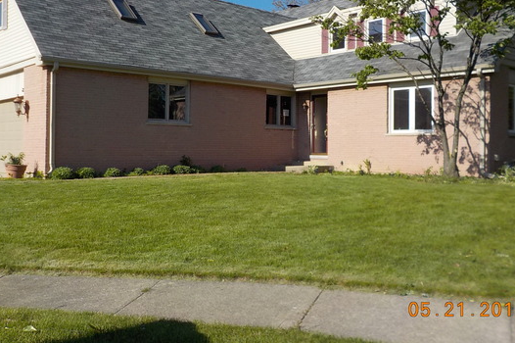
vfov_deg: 34.8
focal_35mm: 38
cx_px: 240
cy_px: 123
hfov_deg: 50.7
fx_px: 543
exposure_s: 1/1600
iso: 125
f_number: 3.3
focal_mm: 4.1
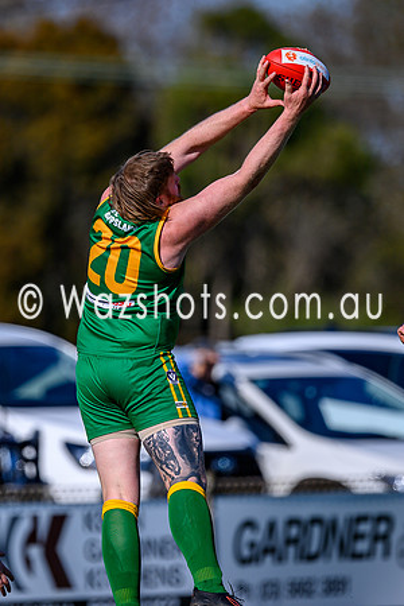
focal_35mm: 850
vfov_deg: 2.4
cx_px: 119
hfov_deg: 1.6
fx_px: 14307
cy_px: 263
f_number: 4
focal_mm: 500
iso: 110
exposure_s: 1/2000
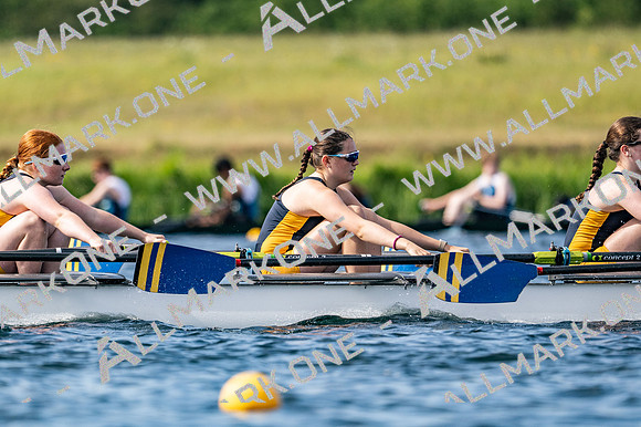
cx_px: 320
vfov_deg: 2.3
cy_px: 214
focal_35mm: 600
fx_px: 10677
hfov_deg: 3.4
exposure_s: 1/2500
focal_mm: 400
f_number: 4.5
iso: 250
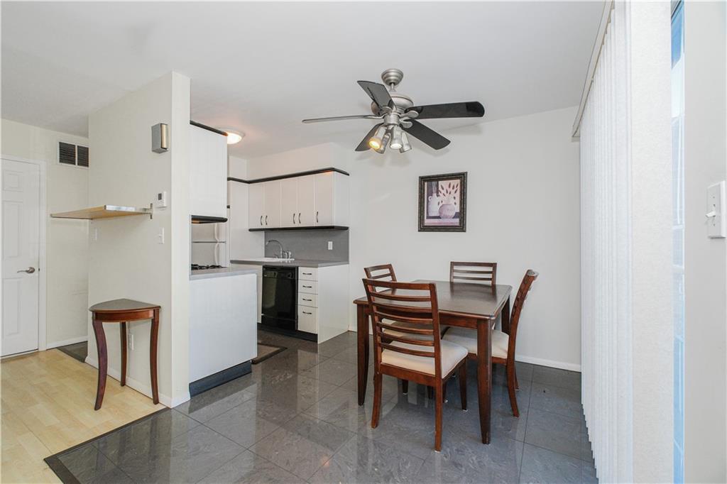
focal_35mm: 15
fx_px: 303
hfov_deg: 100.4
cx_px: 364
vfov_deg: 77.3
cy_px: 242
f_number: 8
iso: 1000
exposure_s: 1/60
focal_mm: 10
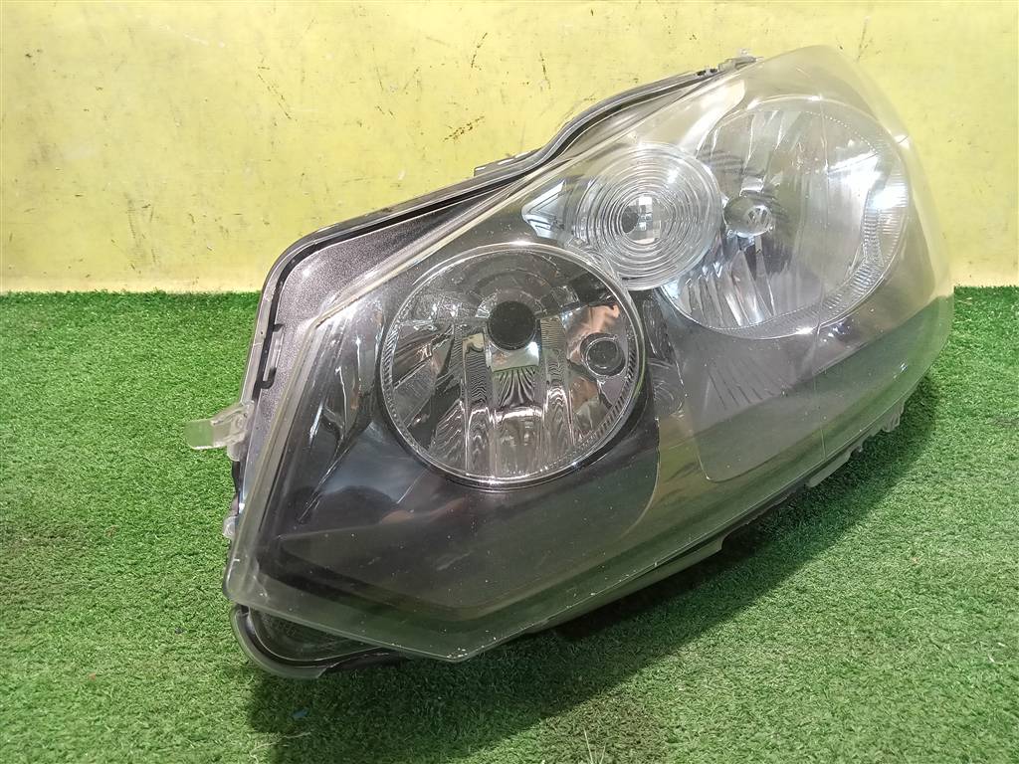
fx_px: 824
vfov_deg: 49.7
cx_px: 510
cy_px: 382
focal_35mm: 28
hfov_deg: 63.4
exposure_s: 1/33.3
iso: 374
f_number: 2.2
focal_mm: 3.65
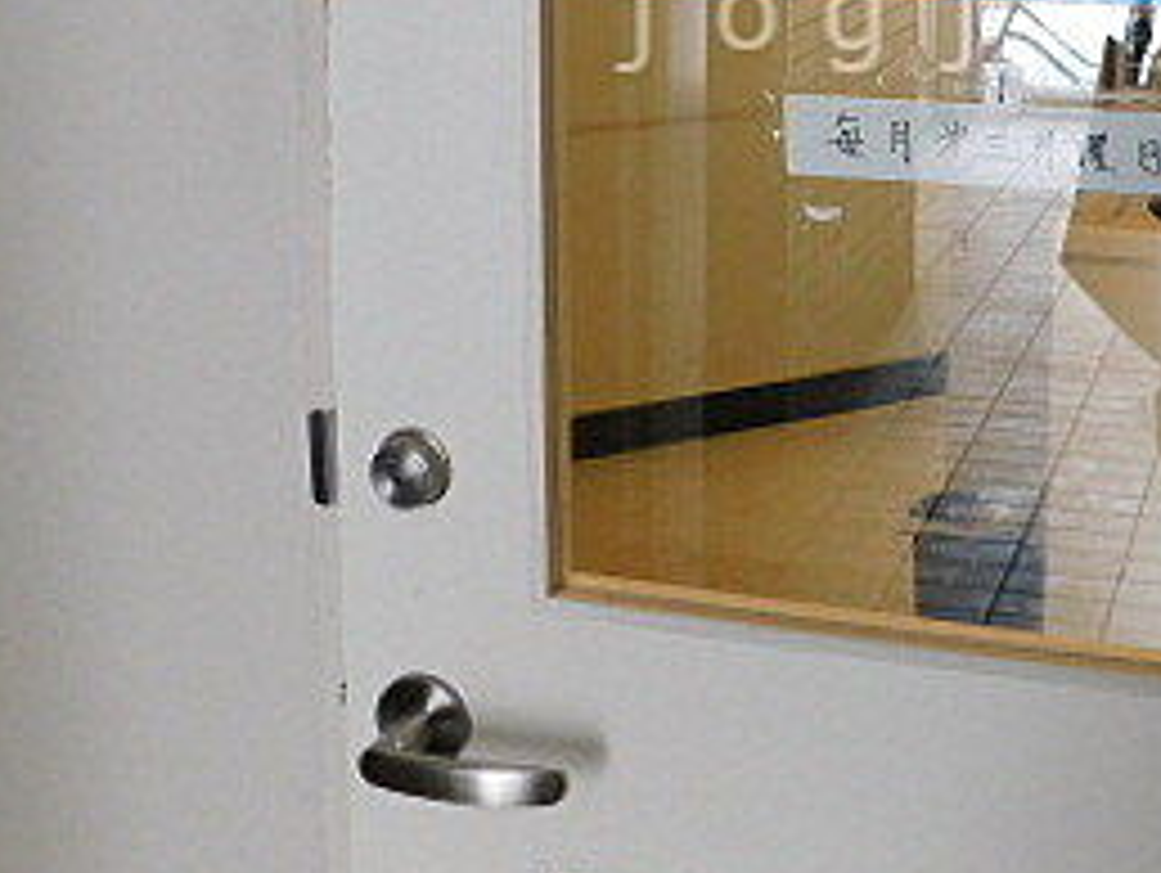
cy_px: 18
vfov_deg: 24.6
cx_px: 922
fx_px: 1914
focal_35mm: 57
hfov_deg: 32.8
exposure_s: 1/40
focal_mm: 4
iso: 125
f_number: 3
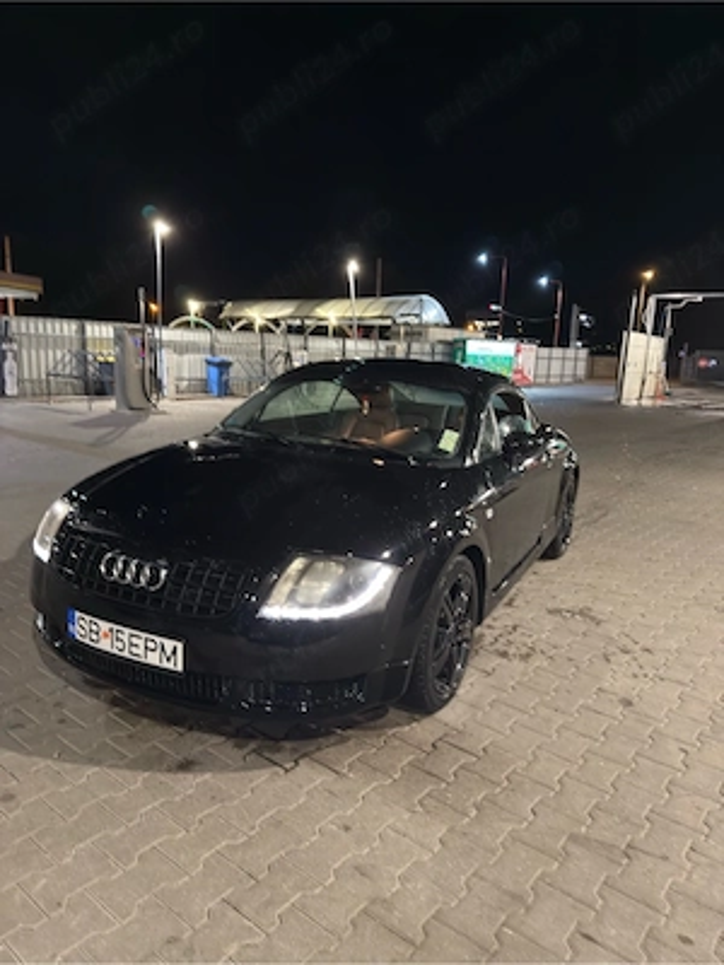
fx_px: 669
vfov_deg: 71.6
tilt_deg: -10.7
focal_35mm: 24
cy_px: 482
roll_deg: -2.3
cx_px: 362
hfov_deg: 56.8
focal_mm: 6.76
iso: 640
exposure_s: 1/30
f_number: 1.78
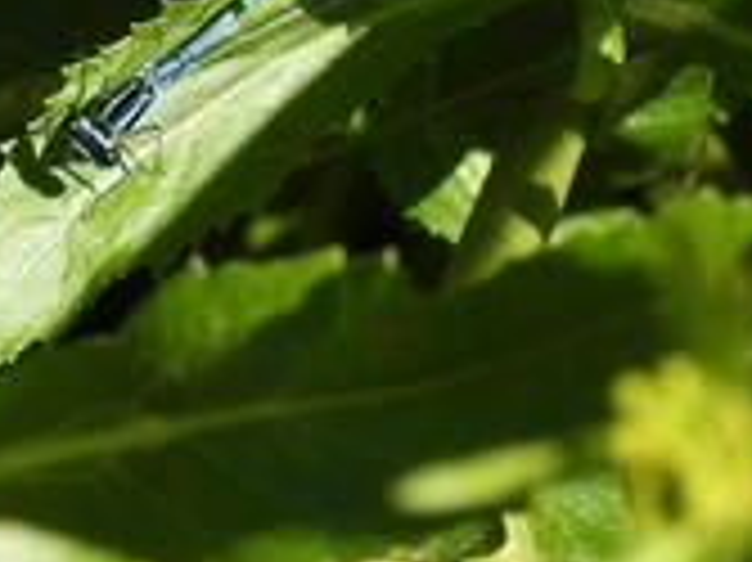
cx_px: 311
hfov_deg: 2.4
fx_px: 18279
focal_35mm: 842
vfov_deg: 1.8
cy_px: -189
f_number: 6.3
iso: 100
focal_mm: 39.3
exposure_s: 1/250
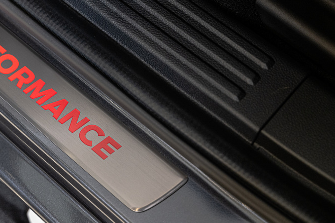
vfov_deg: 17.9
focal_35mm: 76
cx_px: 92
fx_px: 707
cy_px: 60
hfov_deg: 26.4
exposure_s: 1/125
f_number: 3.2
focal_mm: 49
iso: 1600
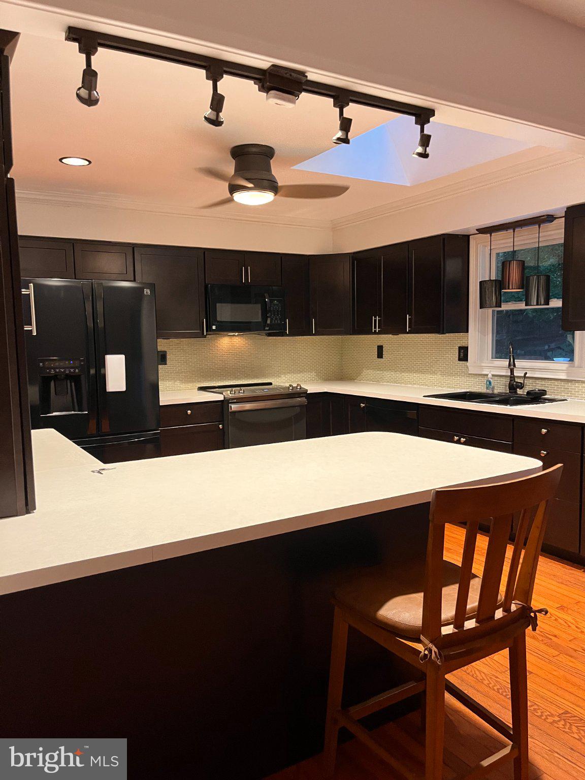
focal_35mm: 26
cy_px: 390
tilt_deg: -5.8
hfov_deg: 53.1
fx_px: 586
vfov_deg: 67.3
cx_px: 292
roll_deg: +1.8
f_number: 1.6
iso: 400
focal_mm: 5.1
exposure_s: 1/60
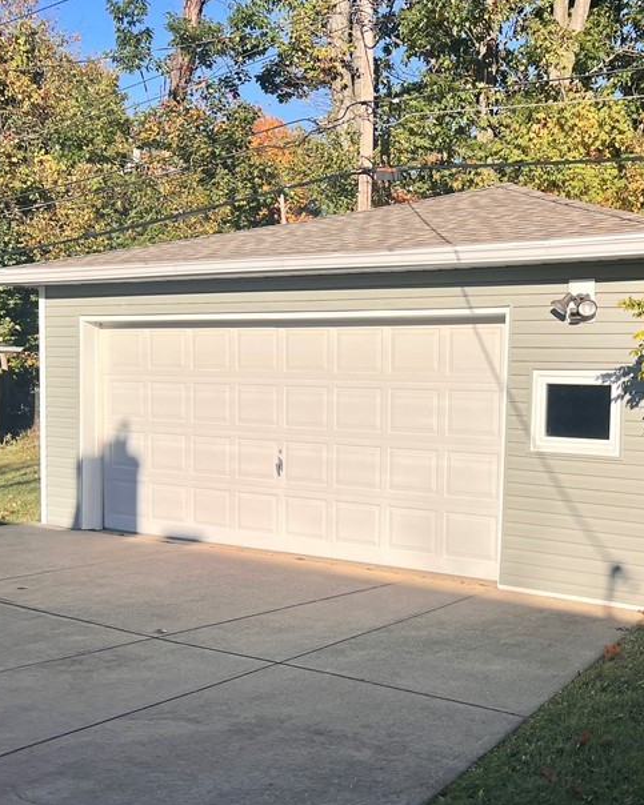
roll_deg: -1.2
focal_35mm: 43
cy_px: 446
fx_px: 1025
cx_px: 476
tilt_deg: -2.5
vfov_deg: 42.8
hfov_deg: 34.2
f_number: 1.5
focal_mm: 5.7
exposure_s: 1/5319
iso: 50
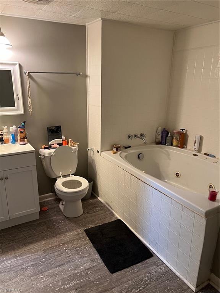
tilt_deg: -15.0
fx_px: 220
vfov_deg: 67.3
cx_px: 110
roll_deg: -0.8
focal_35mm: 26
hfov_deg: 53.1
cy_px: 146
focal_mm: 5.7
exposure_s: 1/60
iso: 160
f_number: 1.5
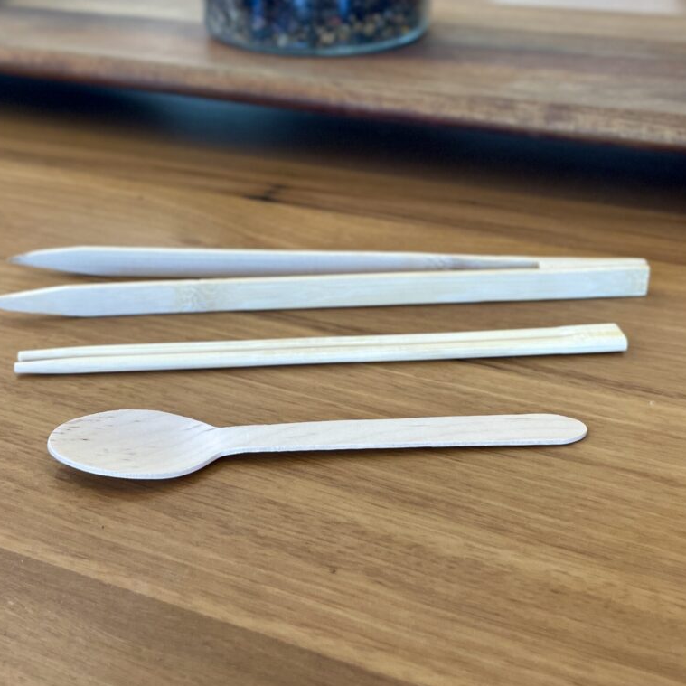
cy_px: 343
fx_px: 695
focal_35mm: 31
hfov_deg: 52.4
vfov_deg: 52.5
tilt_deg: -26.7
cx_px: 307
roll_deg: +0.5
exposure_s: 1/100
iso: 64
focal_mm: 4.2
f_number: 1.6
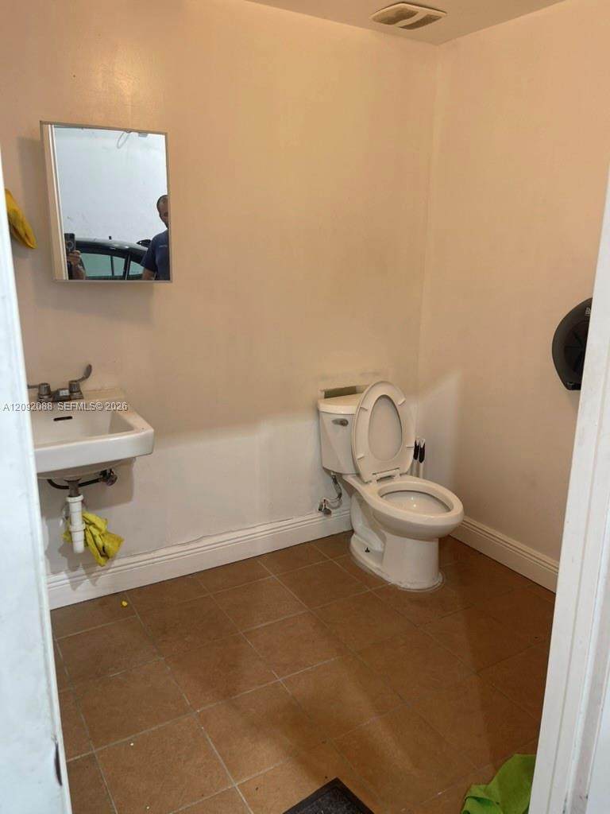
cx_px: 305
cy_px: 407
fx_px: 587
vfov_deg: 69.4
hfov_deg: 54.9
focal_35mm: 25
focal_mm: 5.1
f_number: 1.6
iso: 80
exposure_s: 1/120
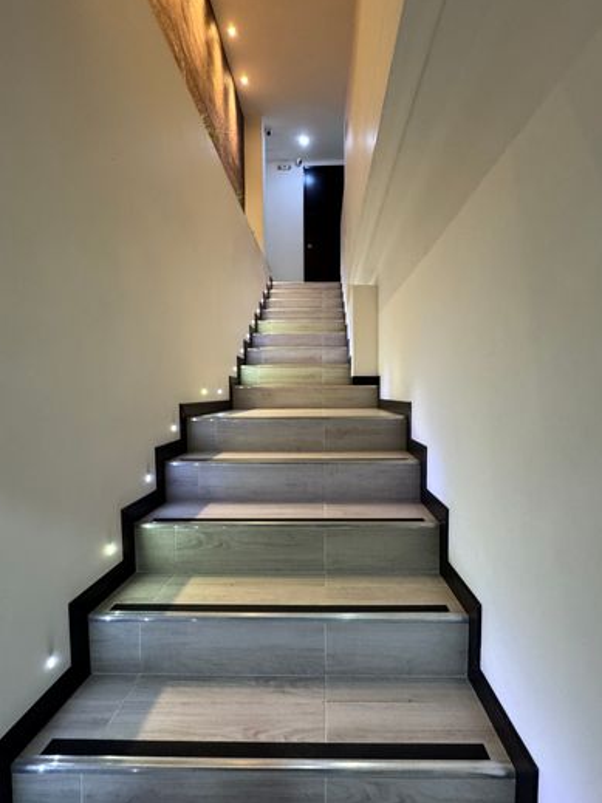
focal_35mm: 18
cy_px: 409
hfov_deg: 71.5
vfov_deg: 87.8
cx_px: 313
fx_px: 418
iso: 400
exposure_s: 1/60
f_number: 2.2
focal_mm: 2.22
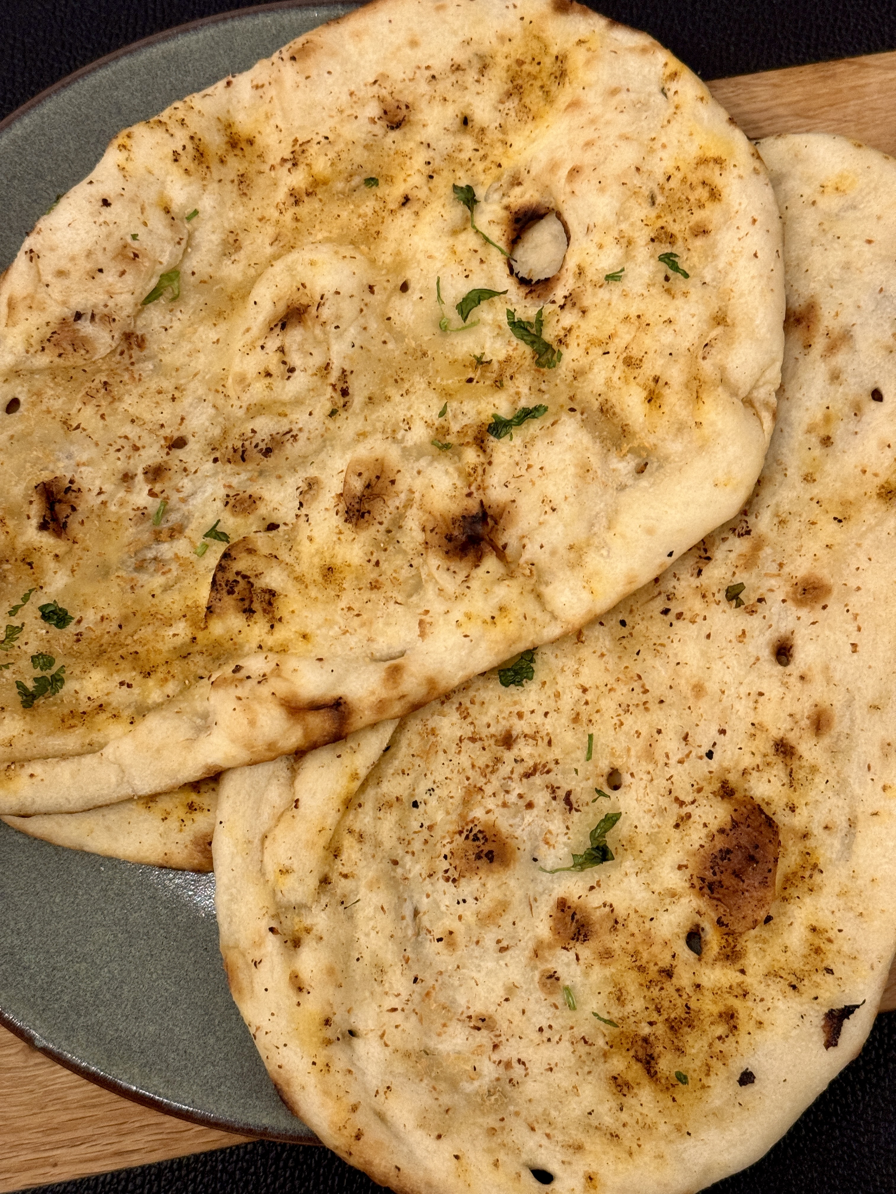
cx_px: 448
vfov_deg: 39.7
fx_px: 1657
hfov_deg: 30.3
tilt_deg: -81.4
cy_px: 597
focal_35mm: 48
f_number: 1.78
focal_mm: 6.76
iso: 250
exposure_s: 1/33
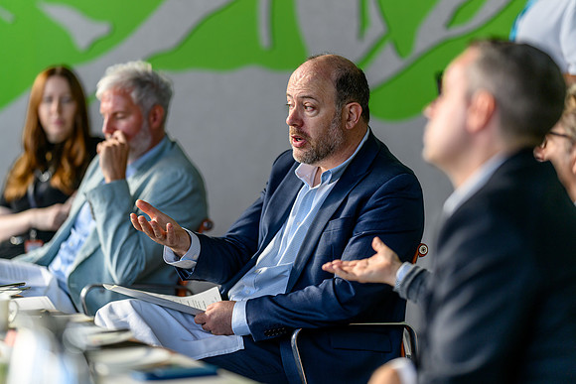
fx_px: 2193
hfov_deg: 15.0
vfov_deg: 10.0
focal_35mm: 137
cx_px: 288
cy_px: 192
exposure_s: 1/1000
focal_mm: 135
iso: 360
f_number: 1.8
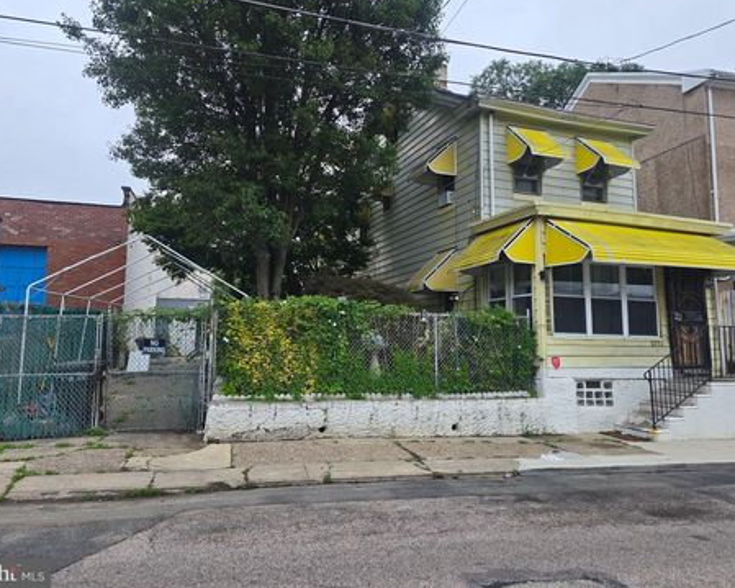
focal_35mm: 25
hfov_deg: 68.1
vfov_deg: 56.8
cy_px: 284
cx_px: 360
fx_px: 544
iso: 12
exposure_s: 1/231
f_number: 1.7
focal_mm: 6.3
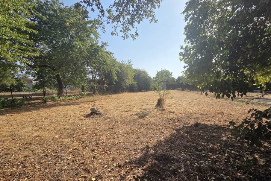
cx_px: 147
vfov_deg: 76.8
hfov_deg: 100.1
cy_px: 105
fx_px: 113
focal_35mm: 15
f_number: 2.2
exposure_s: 1/1930
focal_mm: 2.2
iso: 50
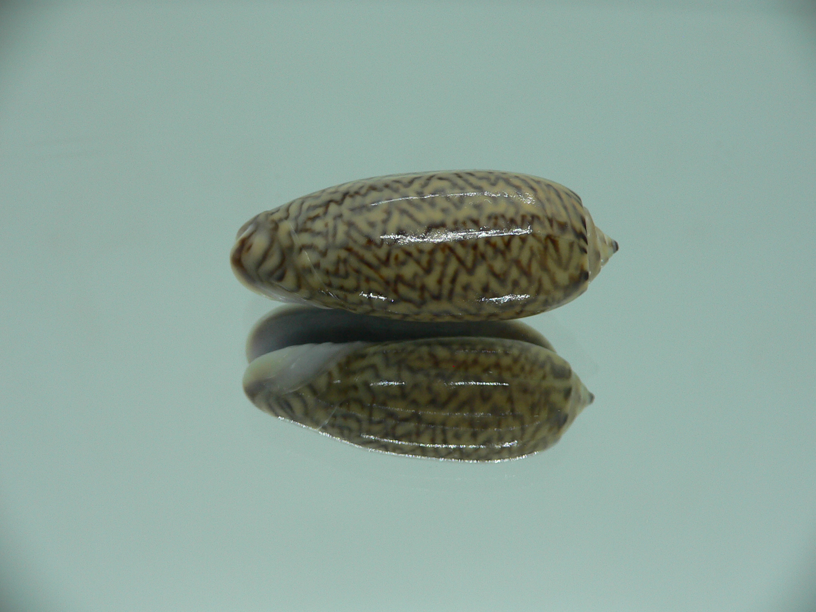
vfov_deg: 40.7
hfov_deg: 52.6
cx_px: 408
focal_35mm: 35
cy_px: 306
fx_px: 825
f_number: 2.8
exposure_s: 1/60
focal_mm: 4.6
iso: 80
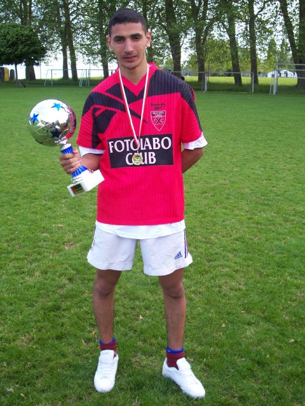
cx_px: 152
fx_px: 493
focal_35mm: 42
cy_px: 203
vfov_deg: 44.8
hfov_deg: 34.3
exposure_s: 1/162
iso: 80
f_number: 2.9
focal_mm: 7
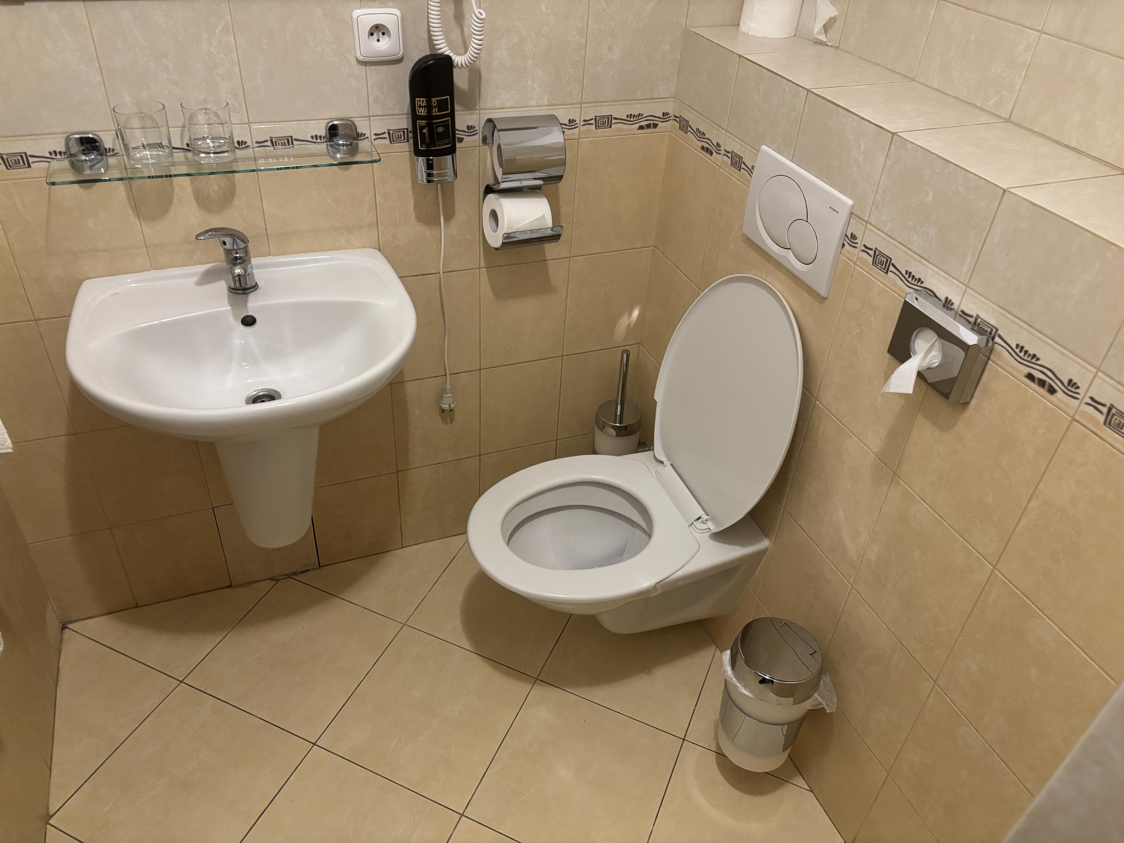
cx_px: 562
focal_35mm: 26
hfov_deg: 67.3
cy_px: 422
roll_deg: -3.7
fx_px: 844
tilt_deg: -35.4
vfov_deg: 53.1
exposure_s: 1/50
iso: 320
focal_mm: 5.96
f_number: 1.6
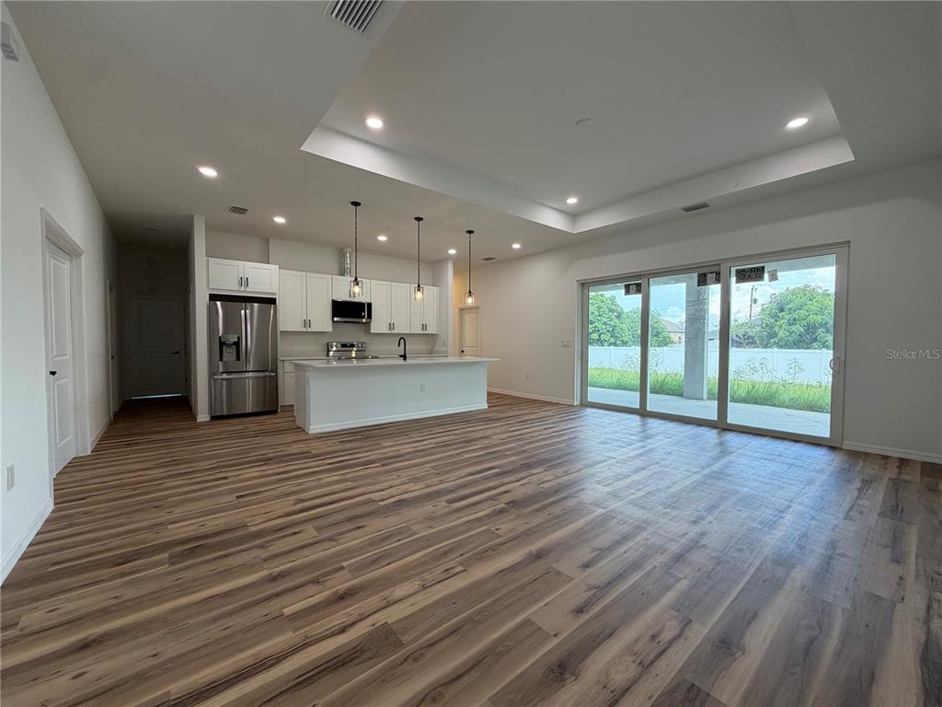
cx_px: 471
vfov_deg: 85.7
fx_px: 381
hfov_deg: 102.1
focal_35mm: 14
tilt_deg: -1.6
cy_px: 354
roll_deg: +0.1
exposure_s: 1/120
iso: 125
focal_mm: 2.22
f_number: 2.2
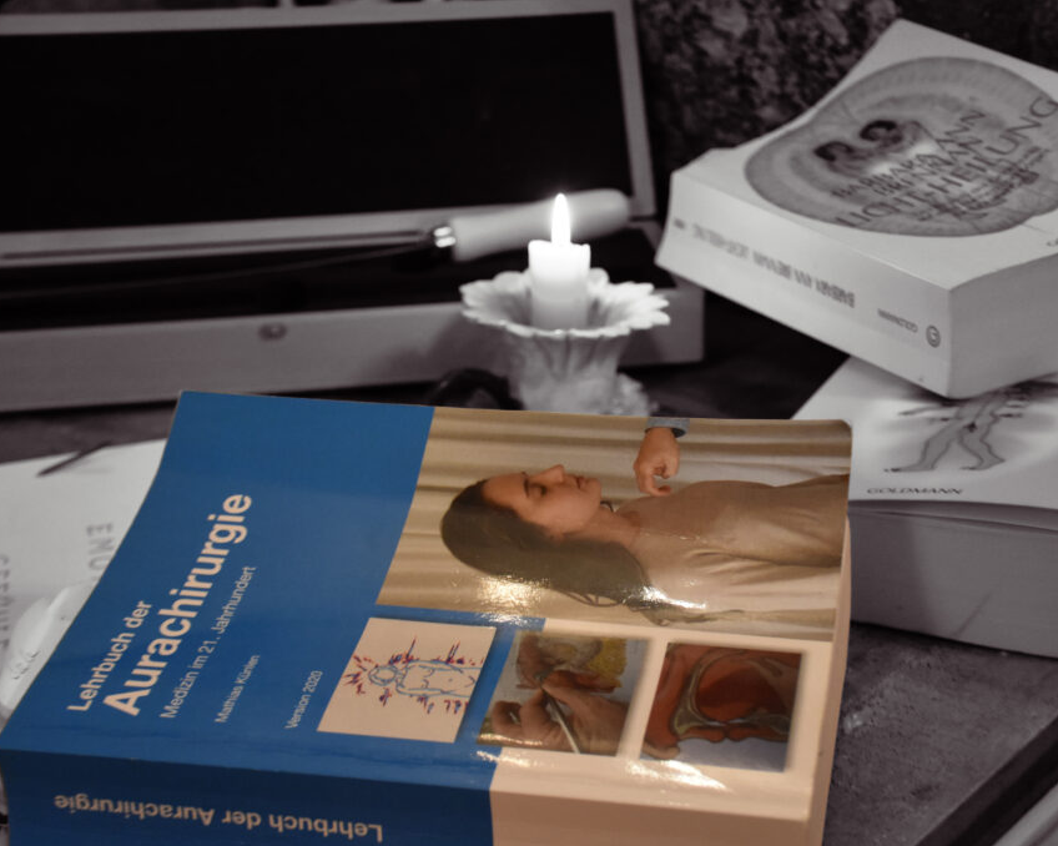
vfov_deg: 22.5
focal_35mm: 68
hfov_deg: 27.9
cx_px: 600
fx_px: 2129
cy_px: 425
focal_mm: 40
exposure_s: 1/60
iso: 2000
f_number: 4.5
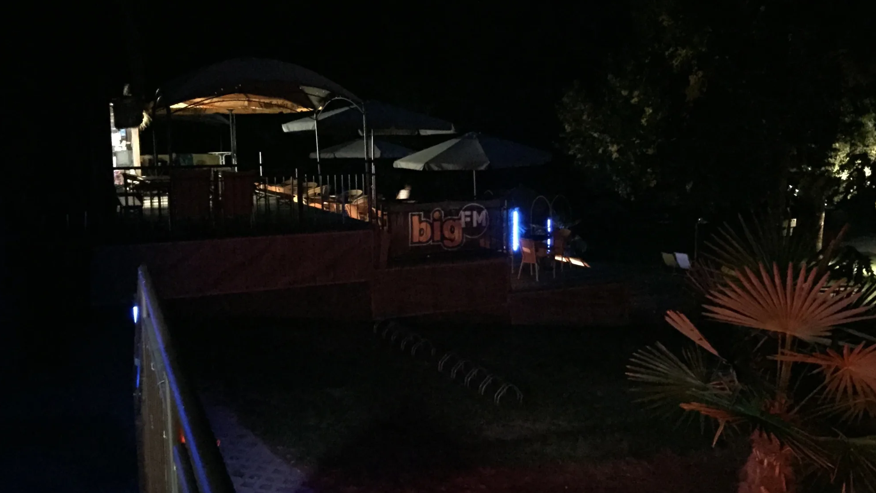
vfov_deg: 36.6
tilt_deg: -6.4
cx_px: 442
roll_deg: +0.5
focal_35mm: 32
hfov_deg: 61.0
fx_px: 743
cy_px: 223
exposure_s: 1/15
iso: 2000
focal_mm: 4.15
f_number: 2.2
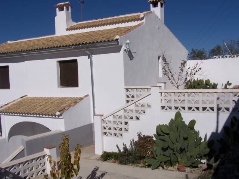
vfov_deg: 37.7
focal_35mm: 38
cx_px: 120
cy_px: 90
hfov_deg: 49.0
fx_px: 262
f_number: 5.6
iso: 80
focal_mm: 6.3
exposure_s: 1/1600
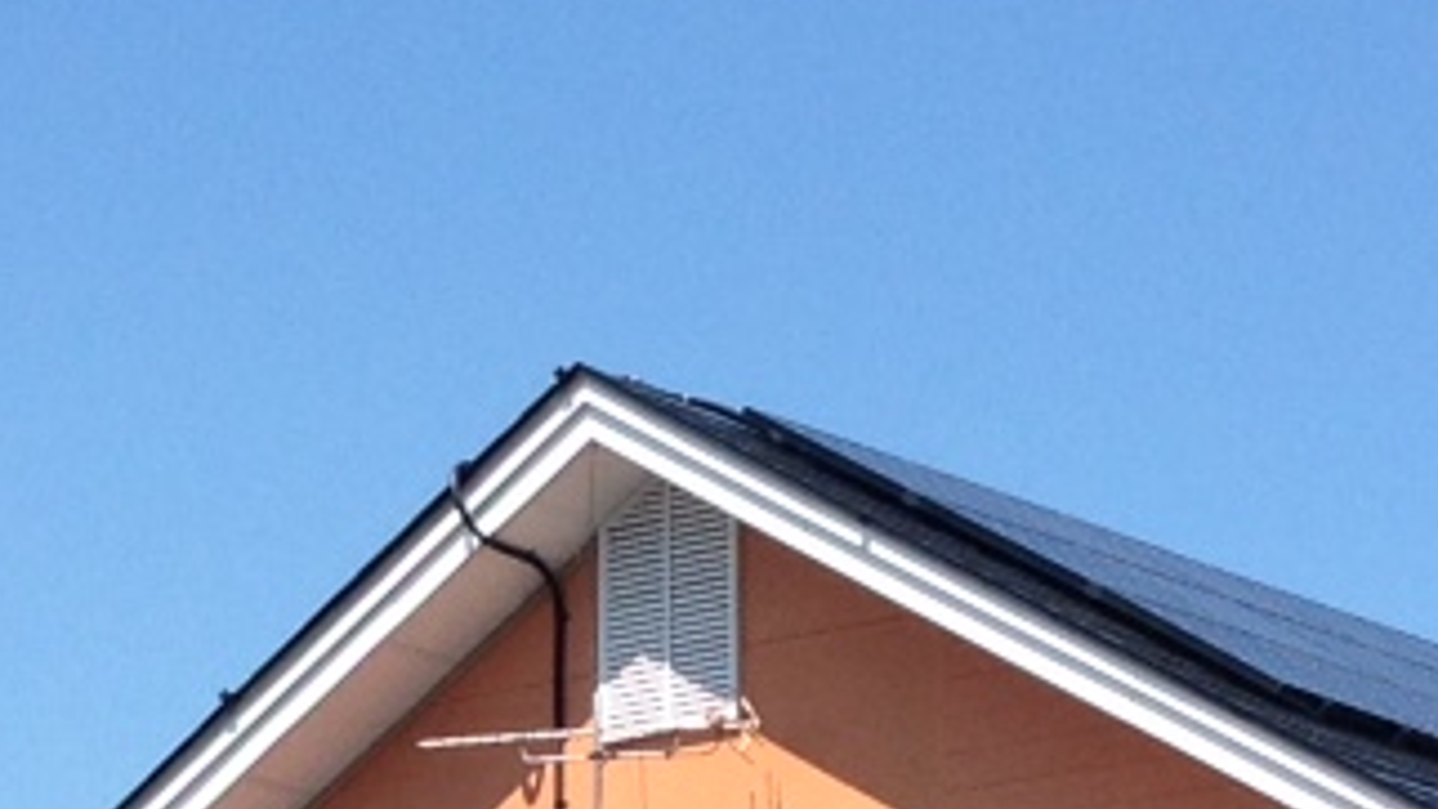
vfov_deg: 6.6
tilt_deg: +6.8
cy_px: 1167
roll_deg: -1.9
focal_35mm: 182
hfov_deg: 11.8
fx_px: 6939
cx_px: 406
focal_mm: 4.12
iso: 50
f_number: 2.4
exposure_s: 1/1205
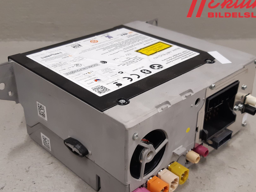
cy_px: 113
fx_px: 244
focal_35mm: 33
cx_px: 121
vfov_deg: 42.8
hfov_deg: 55.3
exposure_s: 1/50
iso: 100
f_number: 1.7
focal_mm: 3.93
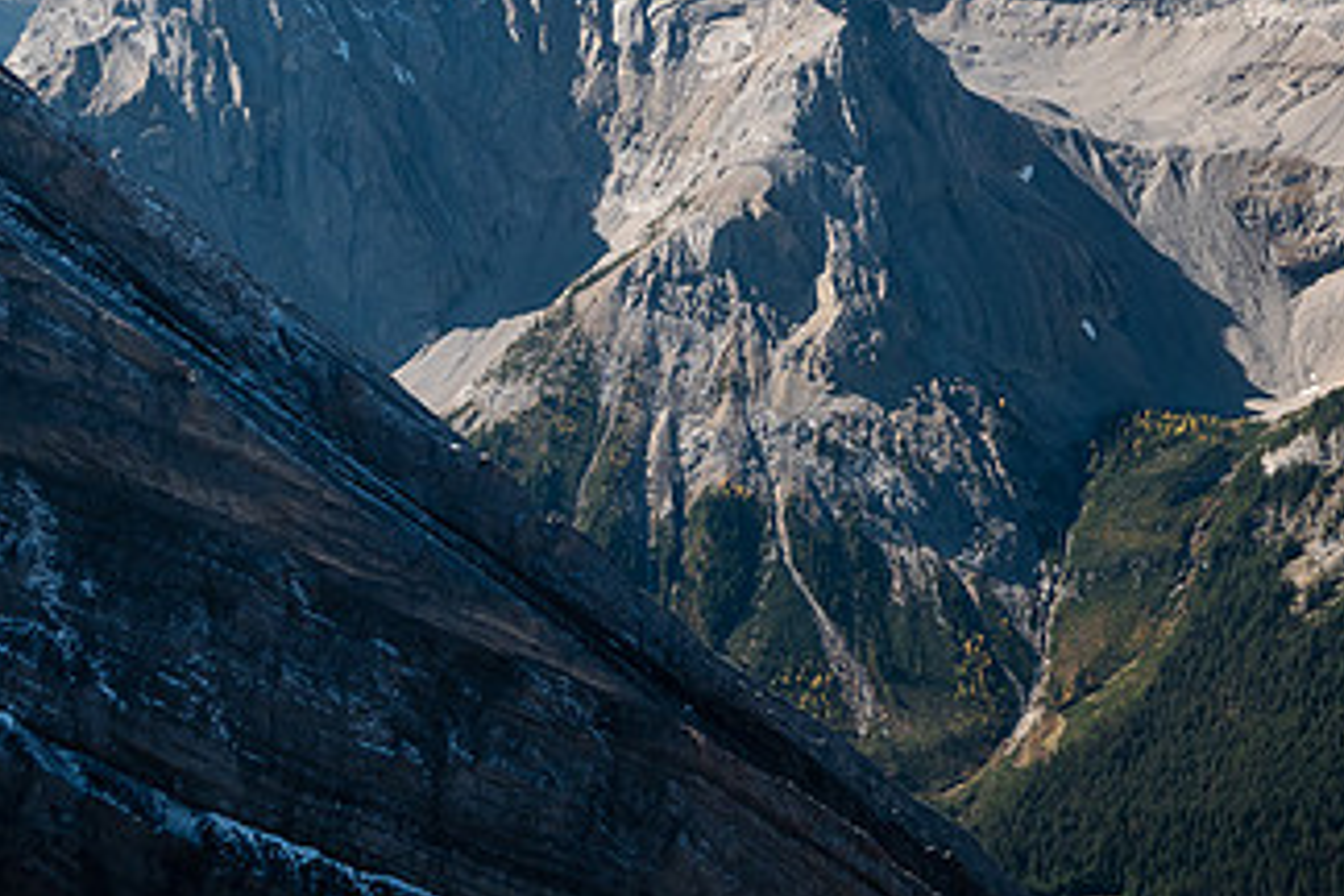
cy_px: 15
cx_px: 1153
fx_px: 4442
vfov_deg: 11.4
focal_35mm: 119
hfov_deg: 17.0
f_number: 8
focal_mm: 32
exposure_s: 1/125
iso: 200
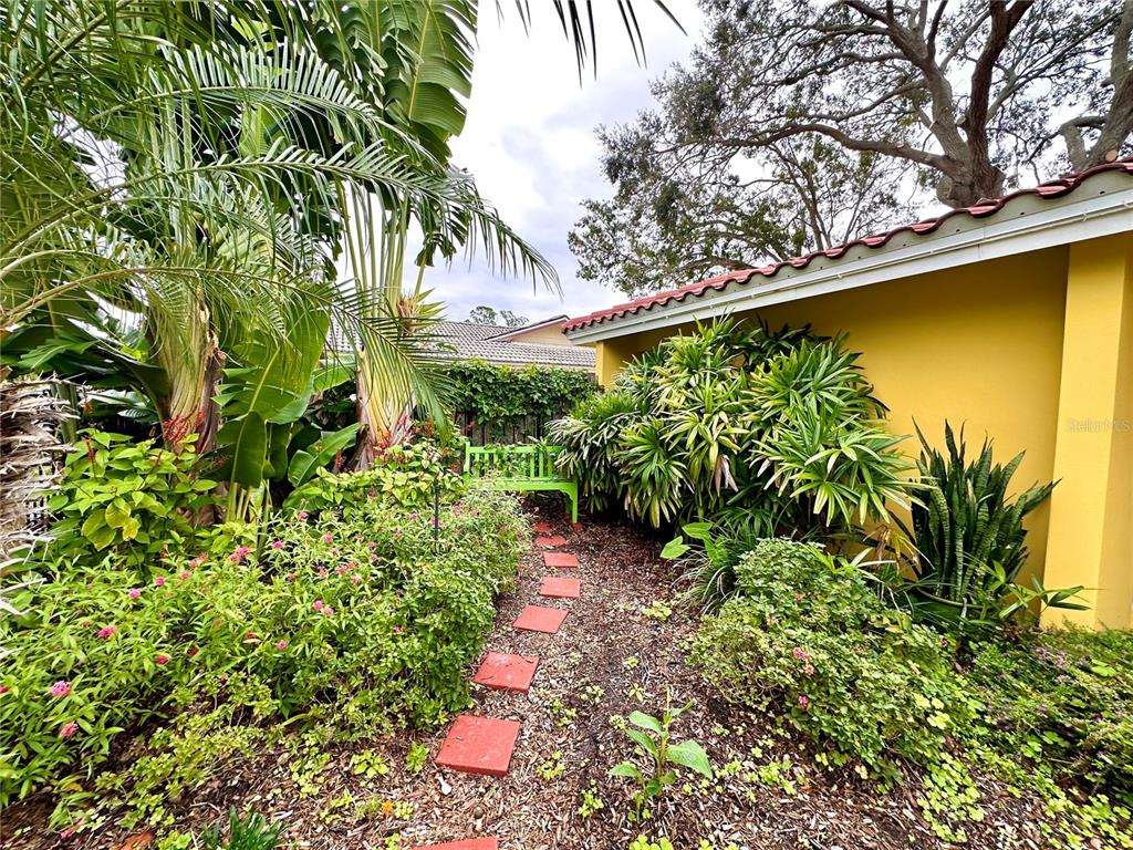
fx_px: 458
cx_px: 566
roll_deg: -1.6
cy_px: 425
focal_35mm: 14
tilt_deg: -2.8
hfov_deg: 102.1
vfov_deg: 85.7
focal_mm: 2.22
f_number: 2.2
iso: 40
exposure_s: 1/99
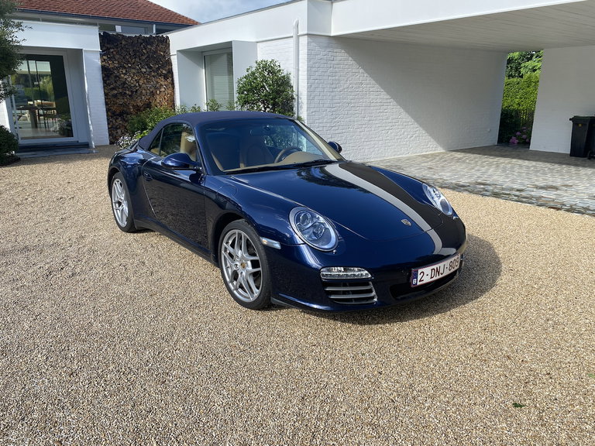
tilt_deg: -16.1
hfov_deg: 67.3
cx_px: 298
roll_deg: -0.6
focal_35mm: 26
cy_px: 223
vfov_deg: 53.1
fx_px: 447
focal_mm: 4.25
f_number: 1.8
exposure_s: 1/669
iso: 32
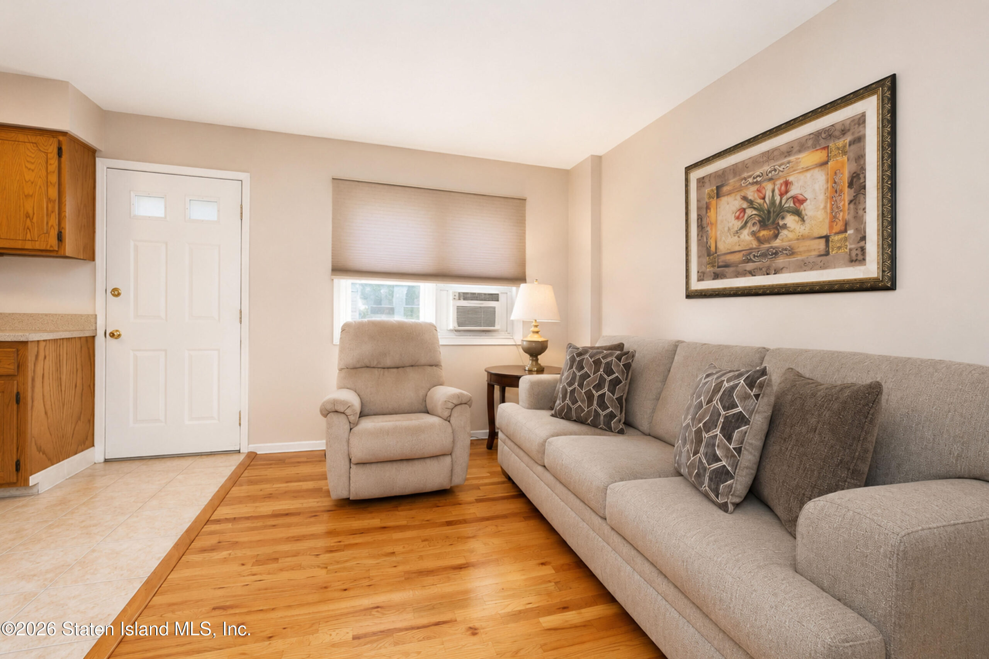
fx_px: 412
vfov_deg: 77.3
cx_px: 494
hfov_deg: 100.4
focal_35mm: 15
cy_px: 330
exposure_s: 1/60
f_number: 7.1
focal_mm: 10
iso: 2000
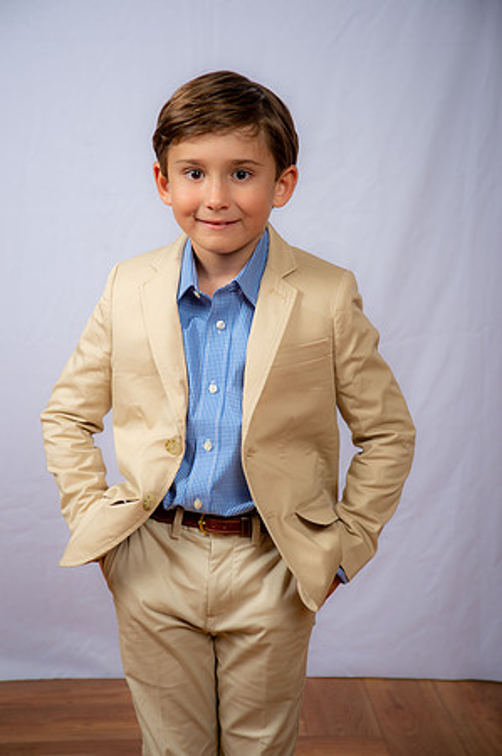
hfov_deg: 18.9
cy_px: 378
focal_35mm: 72
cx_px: 251
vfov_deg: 28.1
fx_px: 1509
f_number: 6.3
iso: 250
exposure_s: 1/160
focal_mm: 72
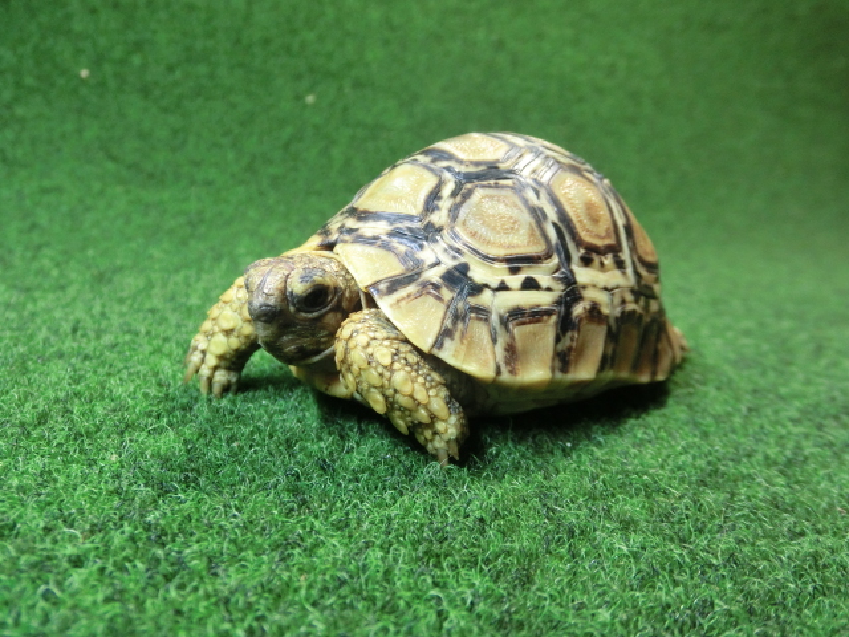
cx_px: 424
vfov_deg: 49.7
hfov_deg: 63.4
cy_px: 318
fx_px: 687
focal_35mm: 28
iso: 500
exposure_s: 1/60
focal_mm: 5
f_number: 3
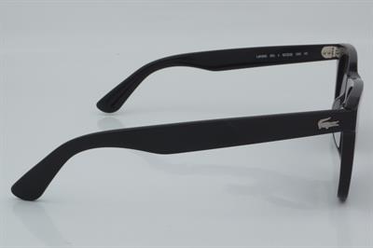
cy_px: 124
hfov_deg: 24.6
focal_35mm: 82
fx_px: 854
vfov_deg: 16.5
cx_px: 186
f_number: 32
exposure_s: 1/4
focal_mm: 55
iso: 100
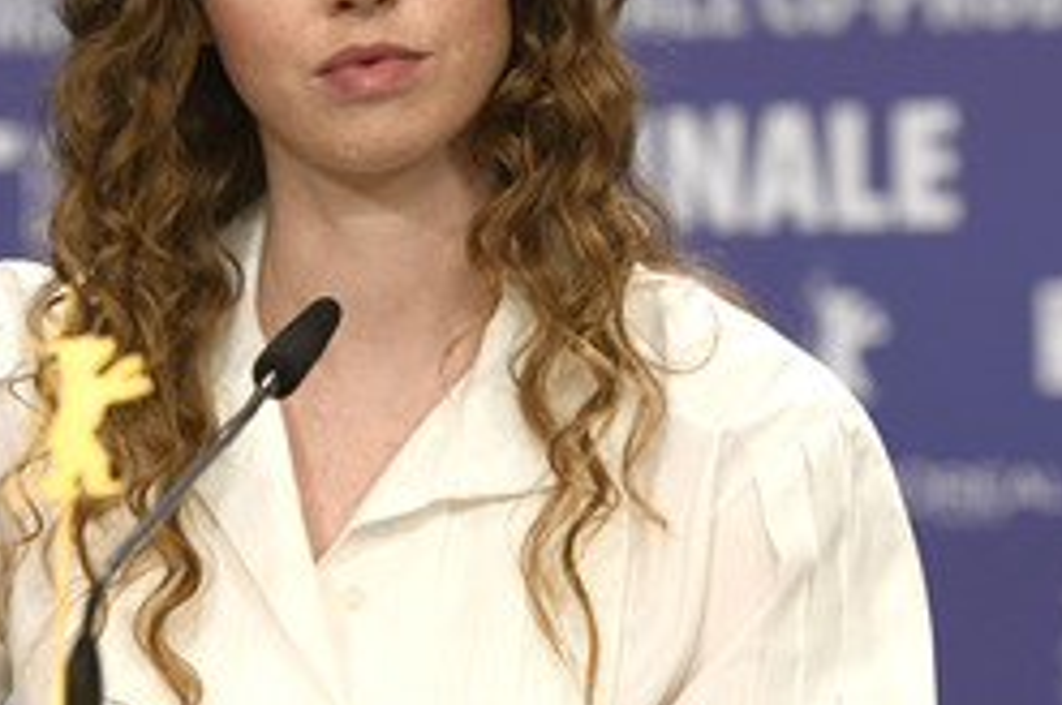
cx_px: 338
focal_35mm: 274
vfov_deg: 5.0
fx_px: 8072
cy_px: 228
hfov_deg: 7.5
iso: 1000
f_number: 3.5
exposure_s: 1/250
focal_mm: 150
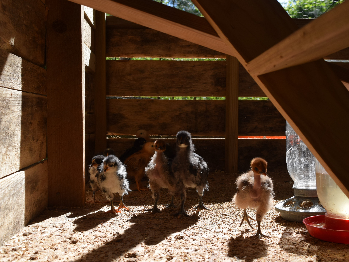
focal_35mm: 39
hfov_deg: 47.9
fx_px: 393
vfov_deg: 36.8
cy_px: 131
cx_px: 170
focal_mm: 24
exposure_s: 1/320
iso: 200
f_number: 9
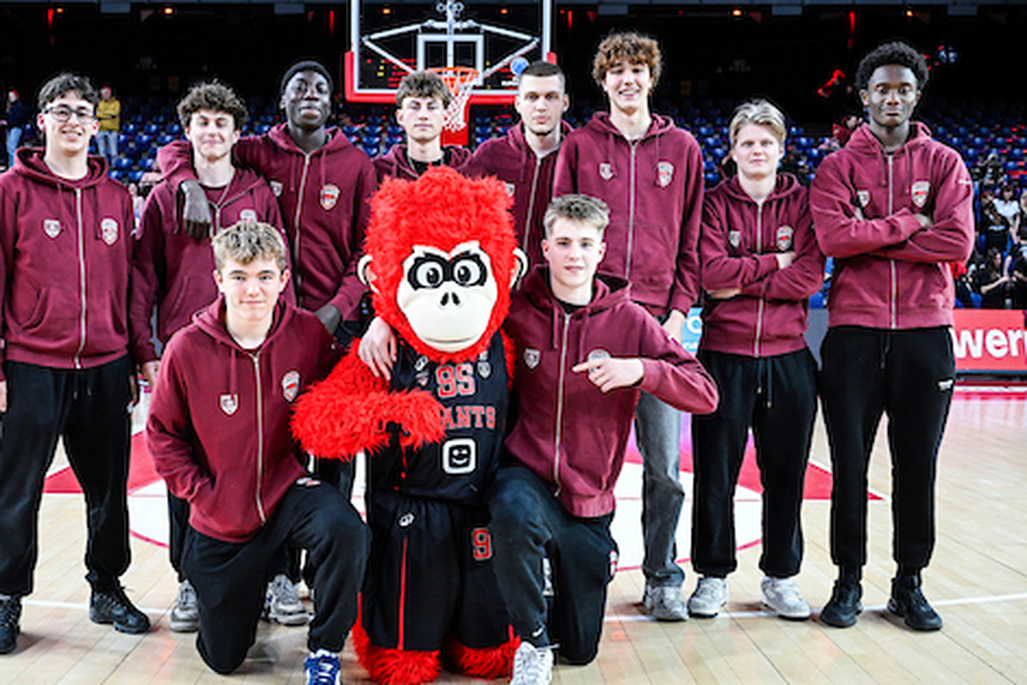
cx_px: 445
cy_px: 332
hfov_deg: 46.3
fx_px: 1198
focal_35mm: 42
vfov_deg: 31.9
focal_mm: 33
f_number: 4
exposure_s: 1/320
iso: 1600
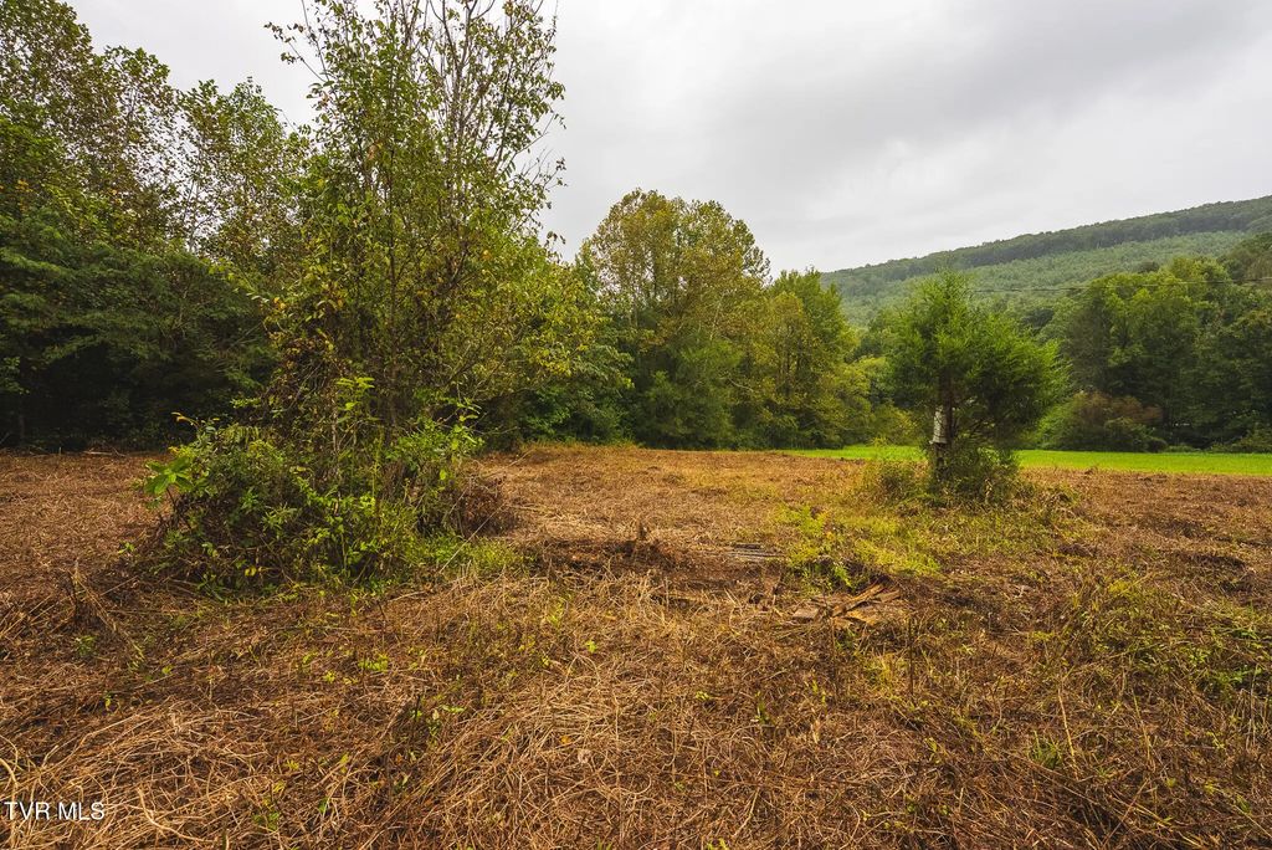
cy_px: 425
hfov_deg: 104.2
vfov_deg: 81.3
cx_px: 636
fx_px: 495
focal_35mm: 14
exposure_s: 1/640
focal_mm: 14
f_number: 6.3
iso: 640
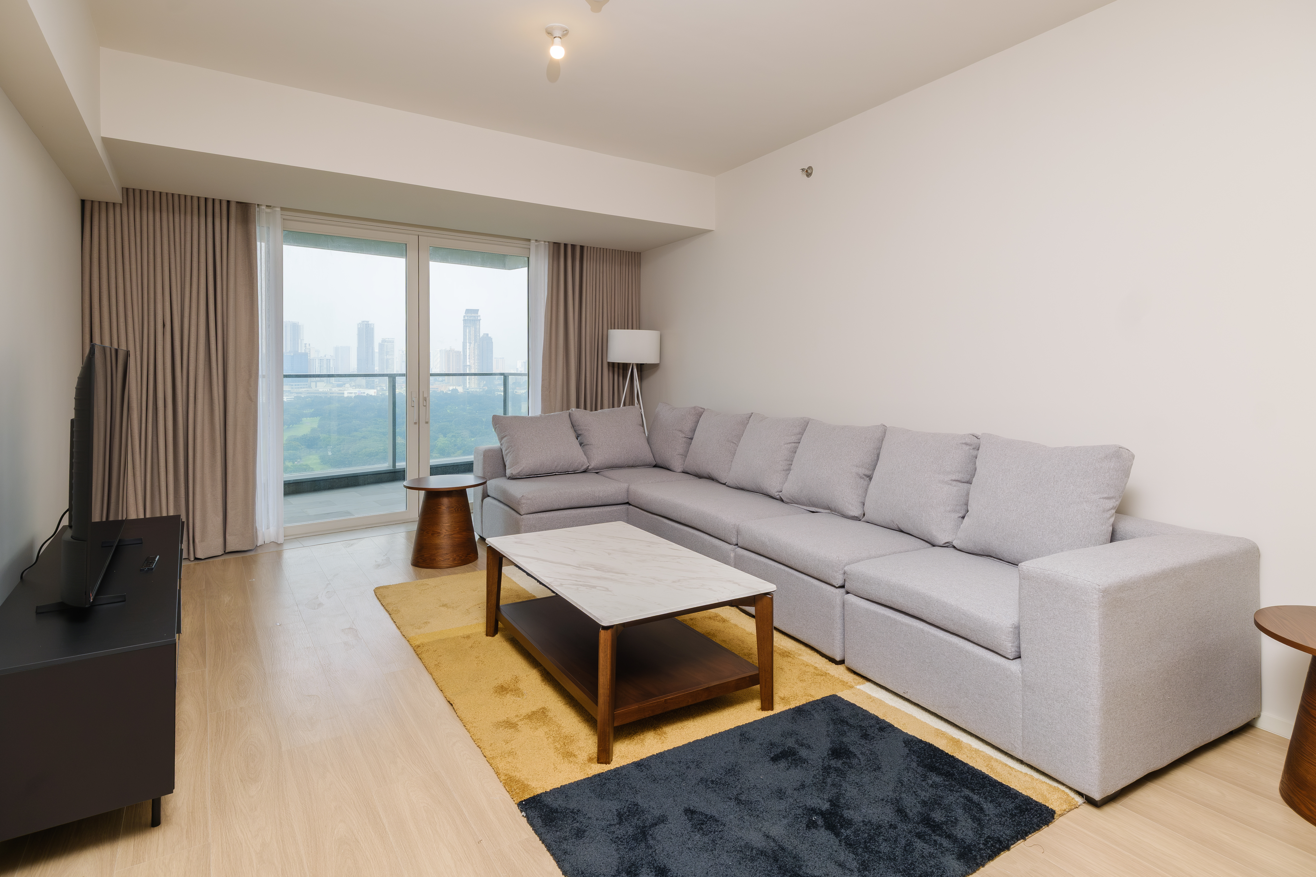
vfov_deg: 70.4
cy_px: 438
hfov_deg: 93.3
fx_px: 621
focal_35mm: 17
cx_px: 658
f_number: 8
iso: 500
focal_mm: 11.6
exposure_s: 1/160
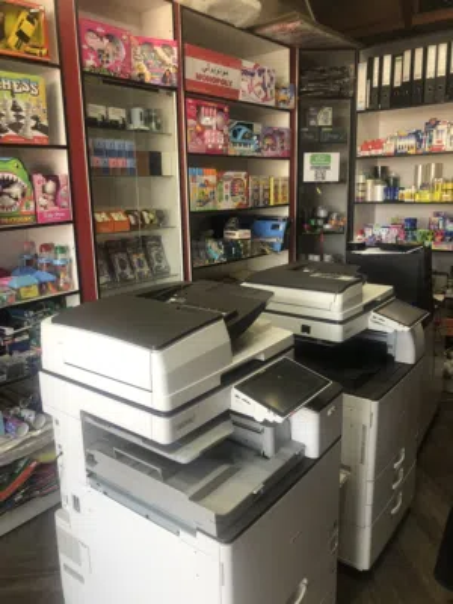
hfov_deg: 49.7
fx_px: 489
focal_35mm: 28
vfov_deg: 63.4
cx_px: 226
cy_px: 302
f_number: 1.8
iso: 25
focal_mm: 3.99
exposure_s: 1/50
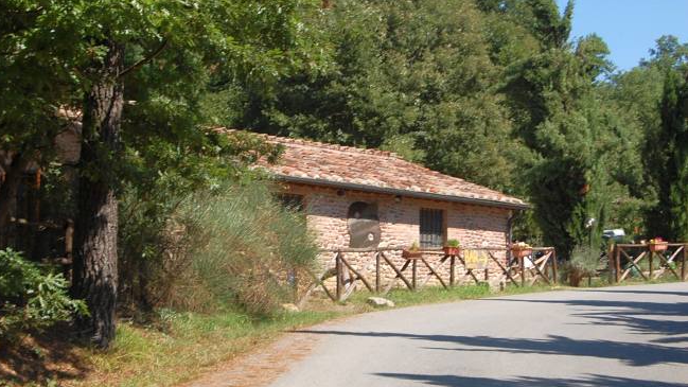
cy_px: 213
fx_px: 1222
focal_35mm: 67
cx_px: 339
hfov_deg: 31.4
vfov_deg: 18.0
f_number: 10
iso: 280
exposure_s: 1/250
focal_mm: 42
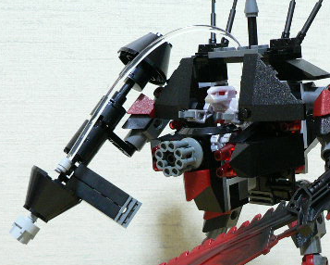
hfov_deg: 29.6
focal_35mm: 63
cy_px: 205
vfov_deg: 23.9
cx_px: 246
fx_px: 616
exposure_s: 1/6
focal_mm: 6
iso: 200
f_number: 2.8
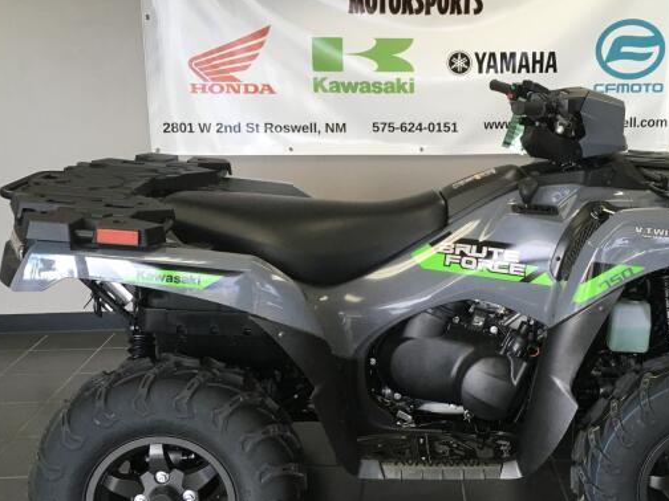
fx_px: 889
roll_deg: +0.8
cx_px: 431
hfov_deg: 40.8
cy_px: 245
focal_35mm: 46
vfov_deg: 31.5
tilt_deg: -11.5
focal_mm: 4.15
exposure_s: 1/30
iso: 40
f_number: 2.2
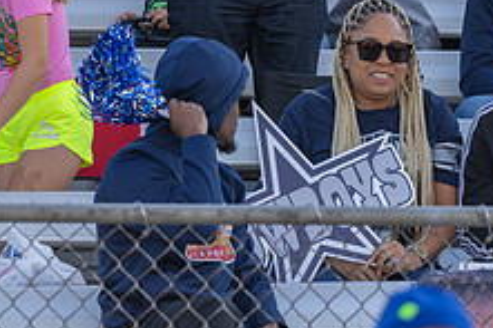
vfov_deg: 3.1
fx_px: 5994
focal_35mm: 438
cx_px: 388
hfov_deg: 4.7
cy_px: -61
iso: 100
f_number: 3.2
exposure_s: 1/500
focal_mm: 155
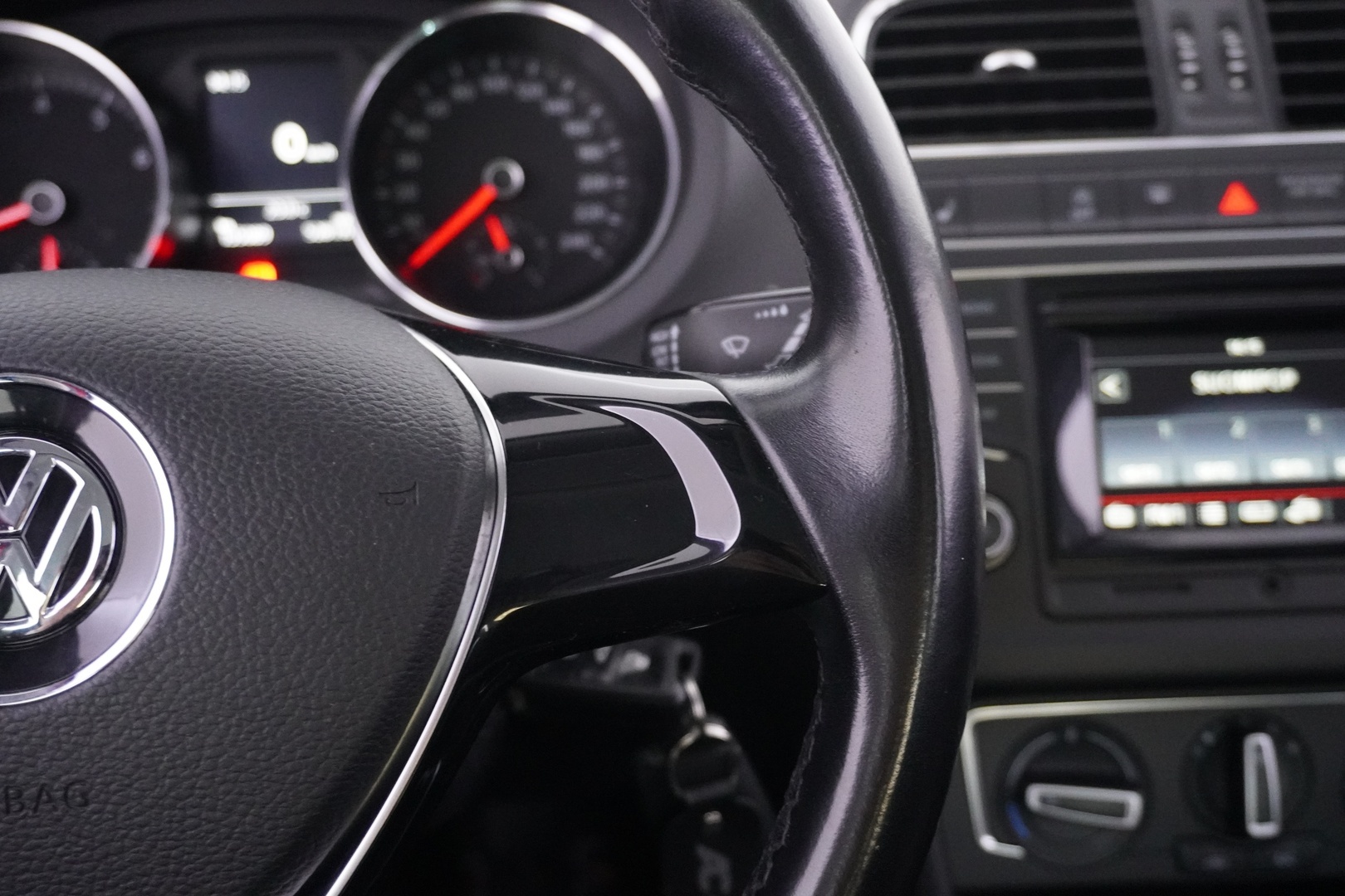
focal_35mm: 34
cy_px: 448
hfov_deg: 55.1
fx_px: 1289
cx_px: 672
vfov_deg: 38.4
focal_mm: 23
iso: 6400
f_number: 4
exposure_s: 1/25
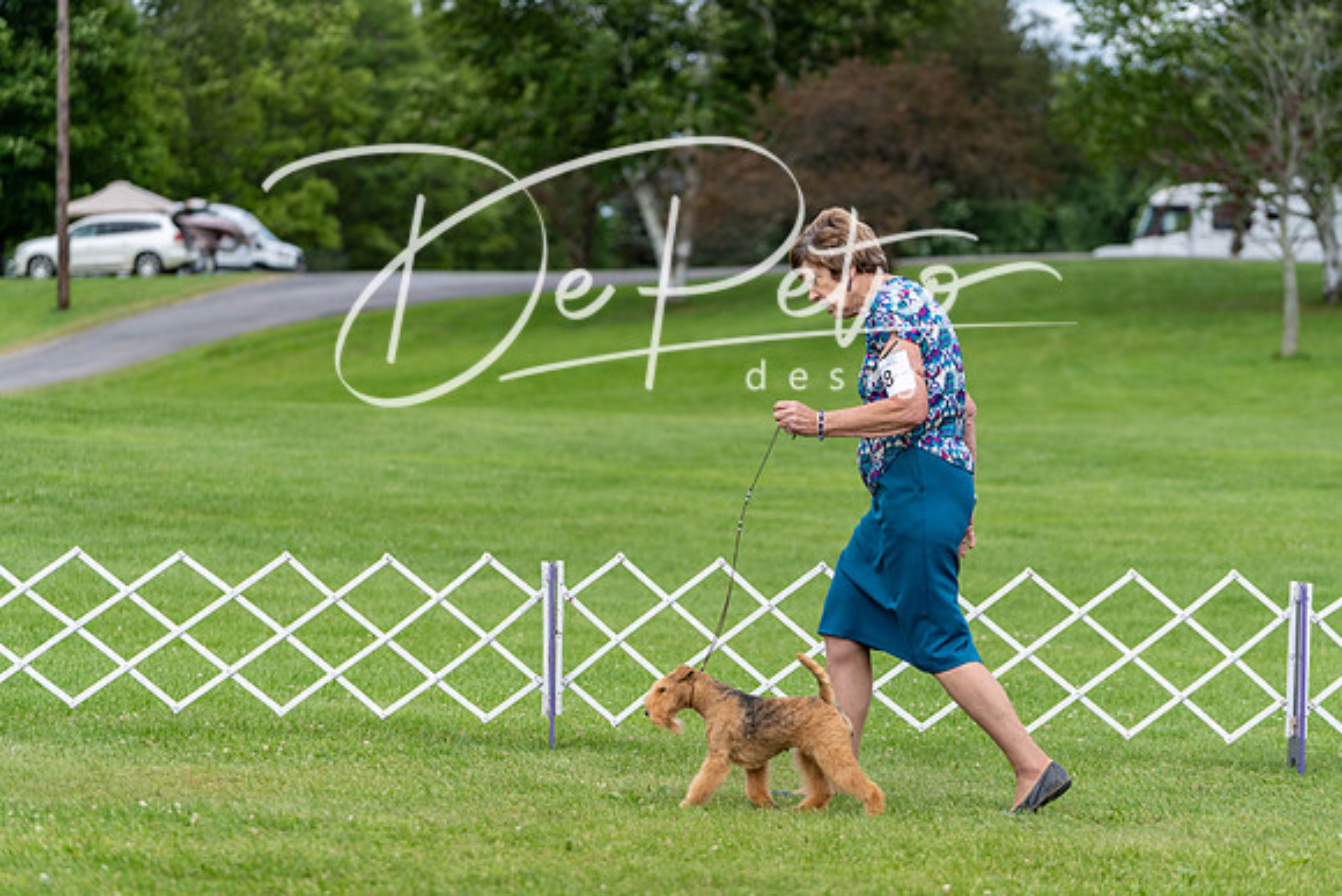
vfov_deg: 9.5
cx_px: 671
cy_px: 448
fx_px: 5369
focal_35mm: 144
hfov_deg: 14.2
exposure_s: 1/640
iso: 160
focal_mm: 144
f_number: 4
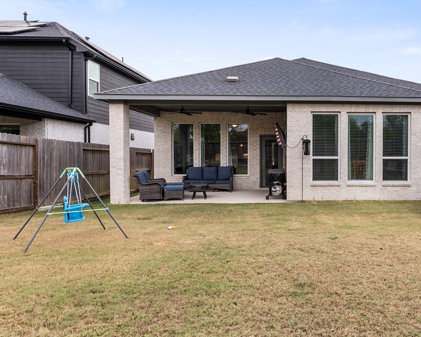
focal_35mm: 26
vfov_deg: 54.9
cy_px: 153
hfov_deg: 63.6
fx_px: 324
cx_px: 295
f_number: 9
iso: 800
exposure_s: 1/250
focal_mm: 12.5
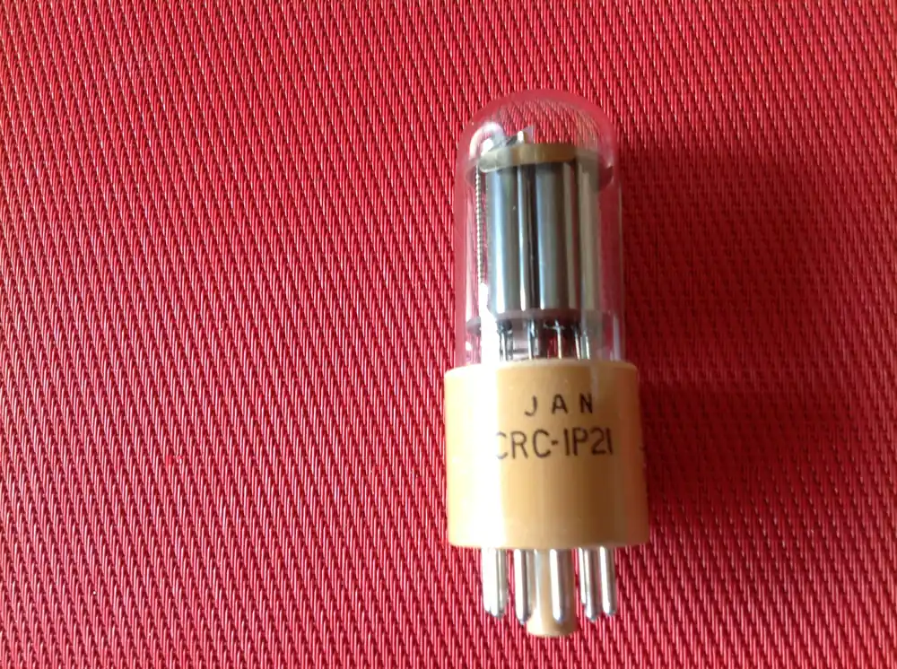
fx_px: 905
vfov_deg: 40.6
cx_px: 448
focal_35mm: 35
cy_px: 334
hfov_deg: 52.7
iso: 50
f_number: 2.4
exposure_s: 1/15
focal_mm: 4.28
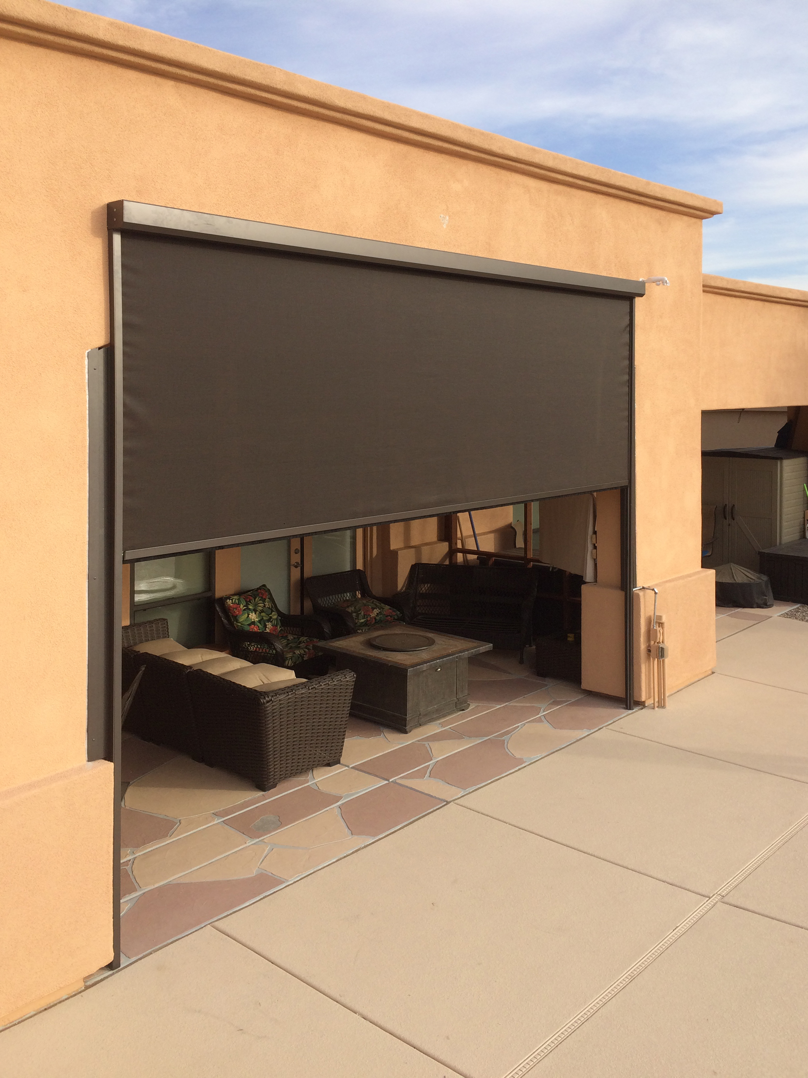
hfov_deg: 48.2
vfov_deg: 61.7
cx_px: 404
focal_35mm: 29
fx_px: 903
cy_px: 539
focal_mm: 4.15
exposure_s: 1/977
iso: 32
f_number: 2.2
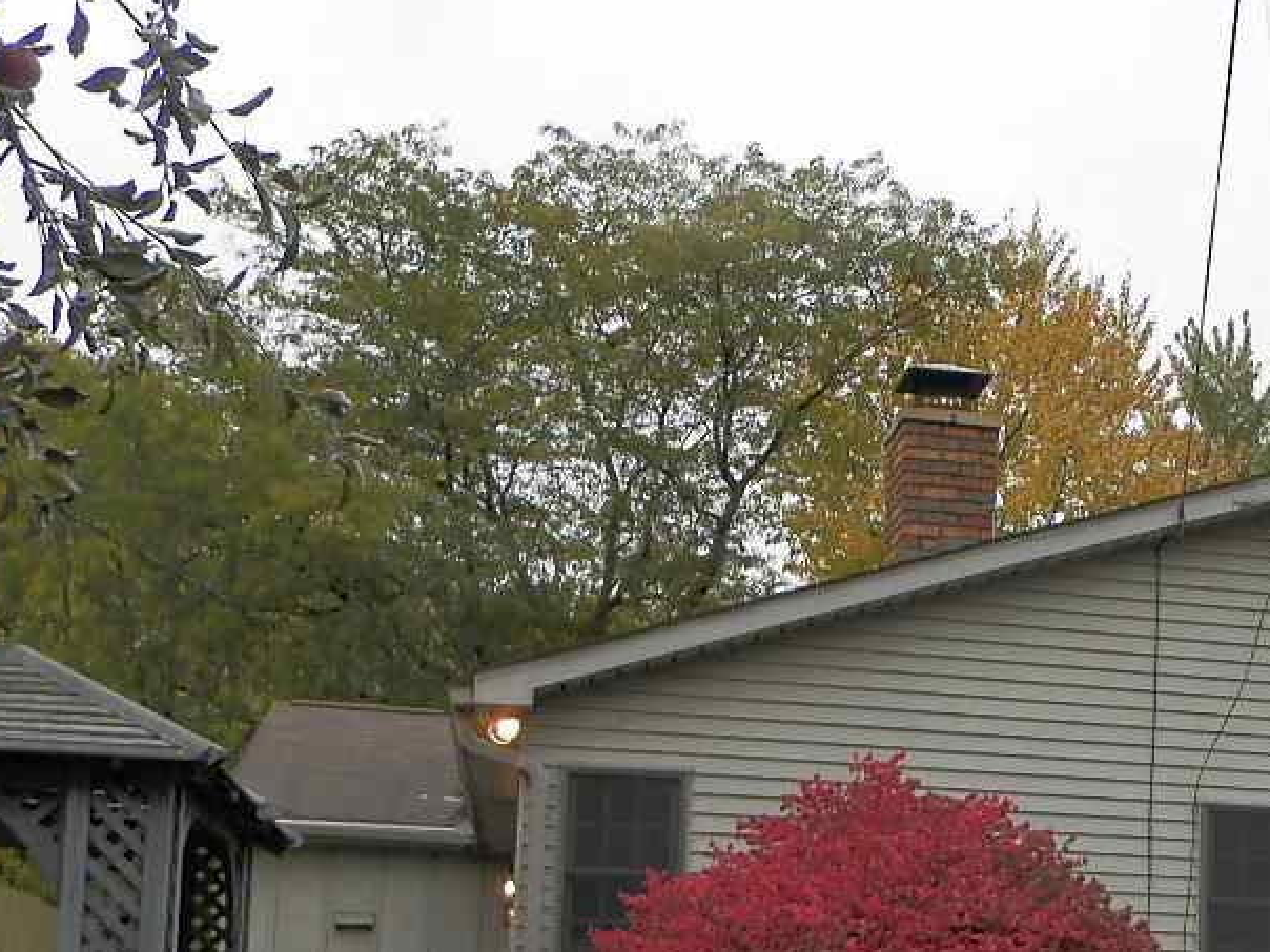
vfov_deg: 26.6
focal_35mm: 53
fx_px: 1944
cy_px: 864
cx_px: 1049
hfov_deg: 34.8
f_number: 3.1
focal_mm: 4.5
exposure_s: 1/160
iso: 80
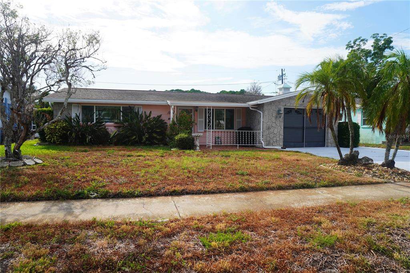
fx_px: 273
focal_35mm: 24
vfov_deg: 53.1
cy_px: 136
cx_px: 205
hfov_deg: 73.8
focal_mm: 16
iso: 100
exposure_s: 1/800
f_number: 5
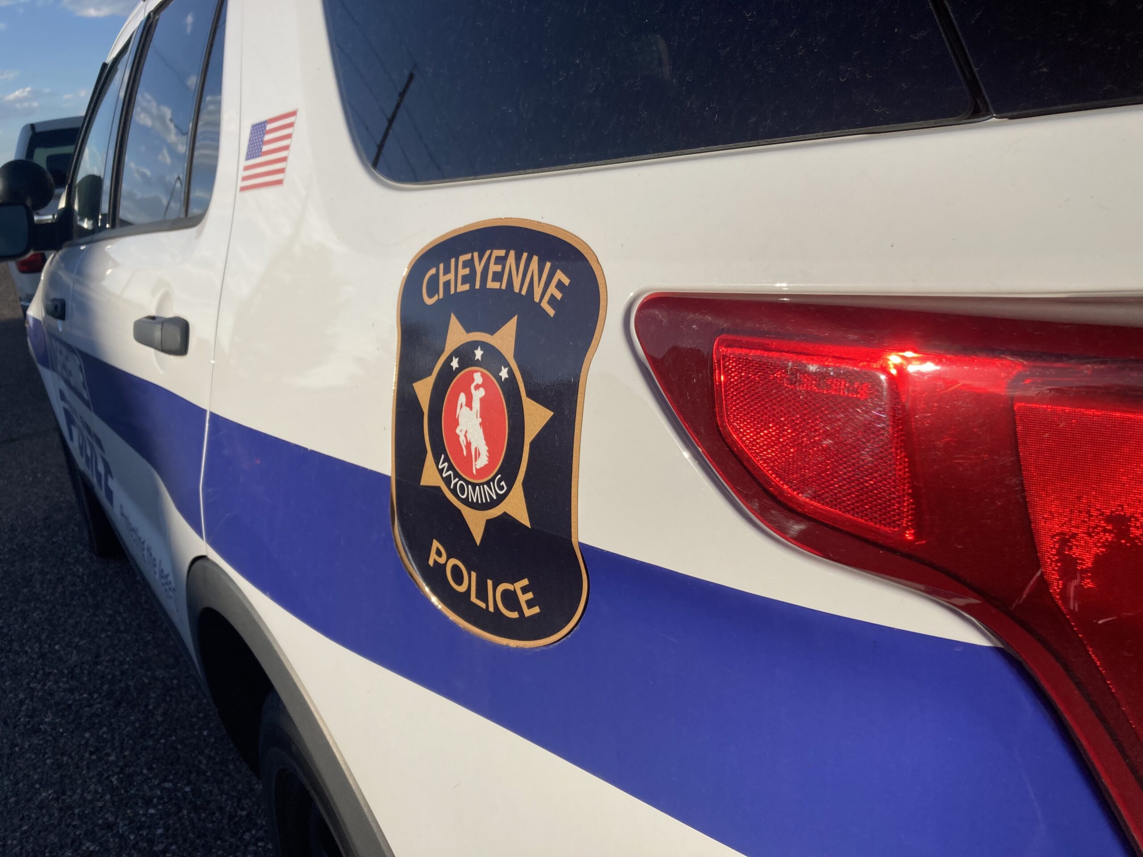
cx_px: 572
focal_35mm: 28
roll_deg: +9.8
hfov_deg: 63.4
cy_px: 428
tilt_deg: -16.7
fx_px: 925
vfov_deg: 49.7
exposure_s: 1/2857
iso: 20
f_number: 1.8
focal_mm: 3.99
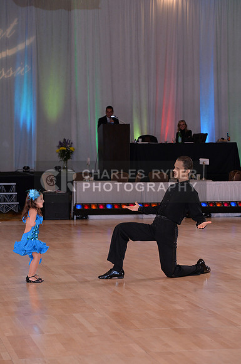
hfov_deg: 12.2
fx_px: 1128
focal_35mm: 112
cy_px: 182
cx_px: 120
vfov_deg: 18.3
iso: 2000
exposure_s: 1/250
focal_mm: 112
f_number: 5.6
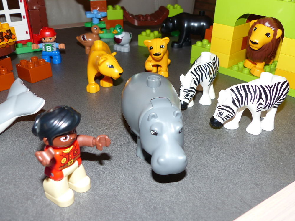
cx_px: 148
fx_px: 273
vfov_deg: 44.2
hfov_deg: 56.8
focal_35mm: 32
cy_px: 110
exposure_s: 1/50
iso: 100
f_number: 2.8
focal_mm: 5.7
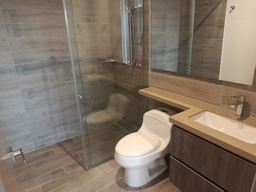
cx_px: 128
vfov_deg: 56.8
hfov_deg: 71.6
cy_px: 96
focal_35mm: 24
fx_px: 177
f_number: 1.7
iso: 1124
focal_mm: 5.24
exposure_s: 1/24
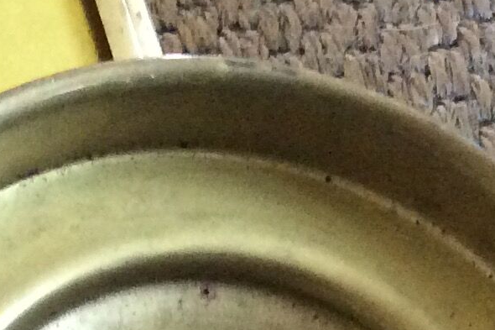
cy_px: 748
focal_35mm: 146
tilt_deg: -62.1
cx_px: 263
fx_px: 2007
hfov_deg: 14.1
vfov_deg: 8.7
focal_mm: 3.3
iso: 250
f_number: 2.4
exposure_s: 1/17
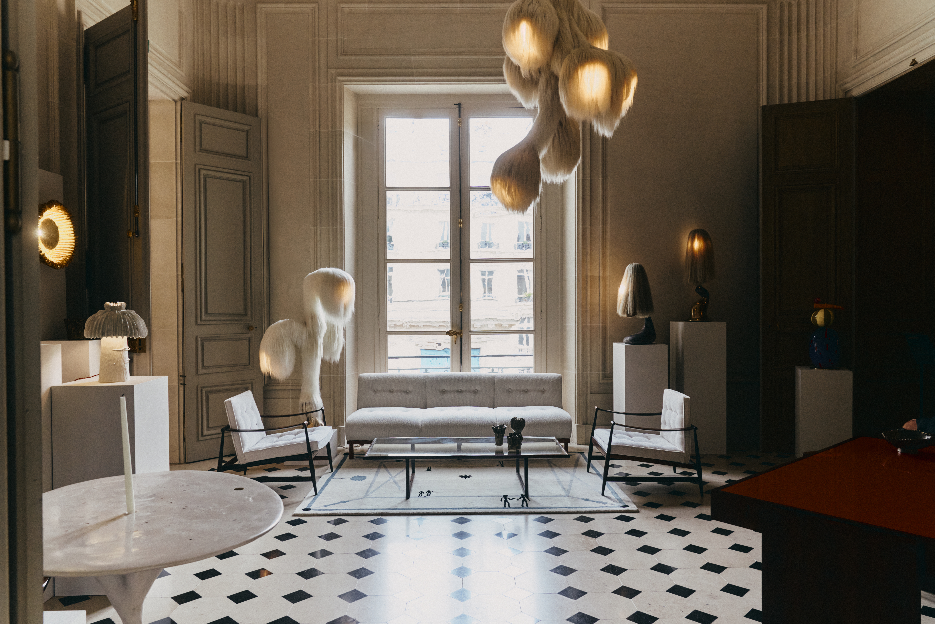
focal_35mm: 24
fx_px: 623
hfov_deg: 73.7
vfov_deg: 53.1
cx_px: 468
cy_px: 312
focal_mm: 24
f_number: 7.1
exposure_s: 1/80
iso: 2000
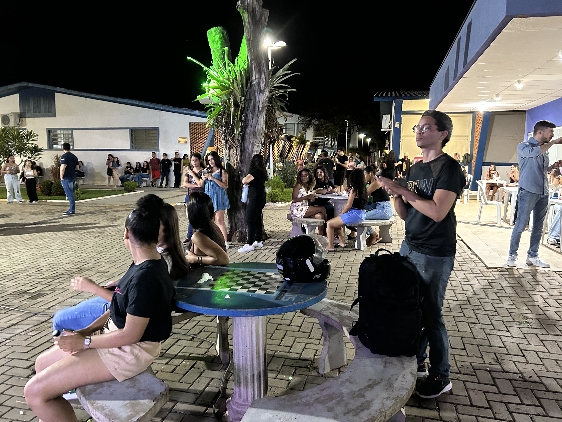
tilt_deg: -7.0
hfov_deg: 67.3
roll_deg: -0.1
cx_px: 281
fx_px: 422
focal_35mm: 26
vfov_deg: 53.1
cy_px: 211
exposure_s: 1/30
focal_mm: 5.7
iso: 640
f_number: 1.5
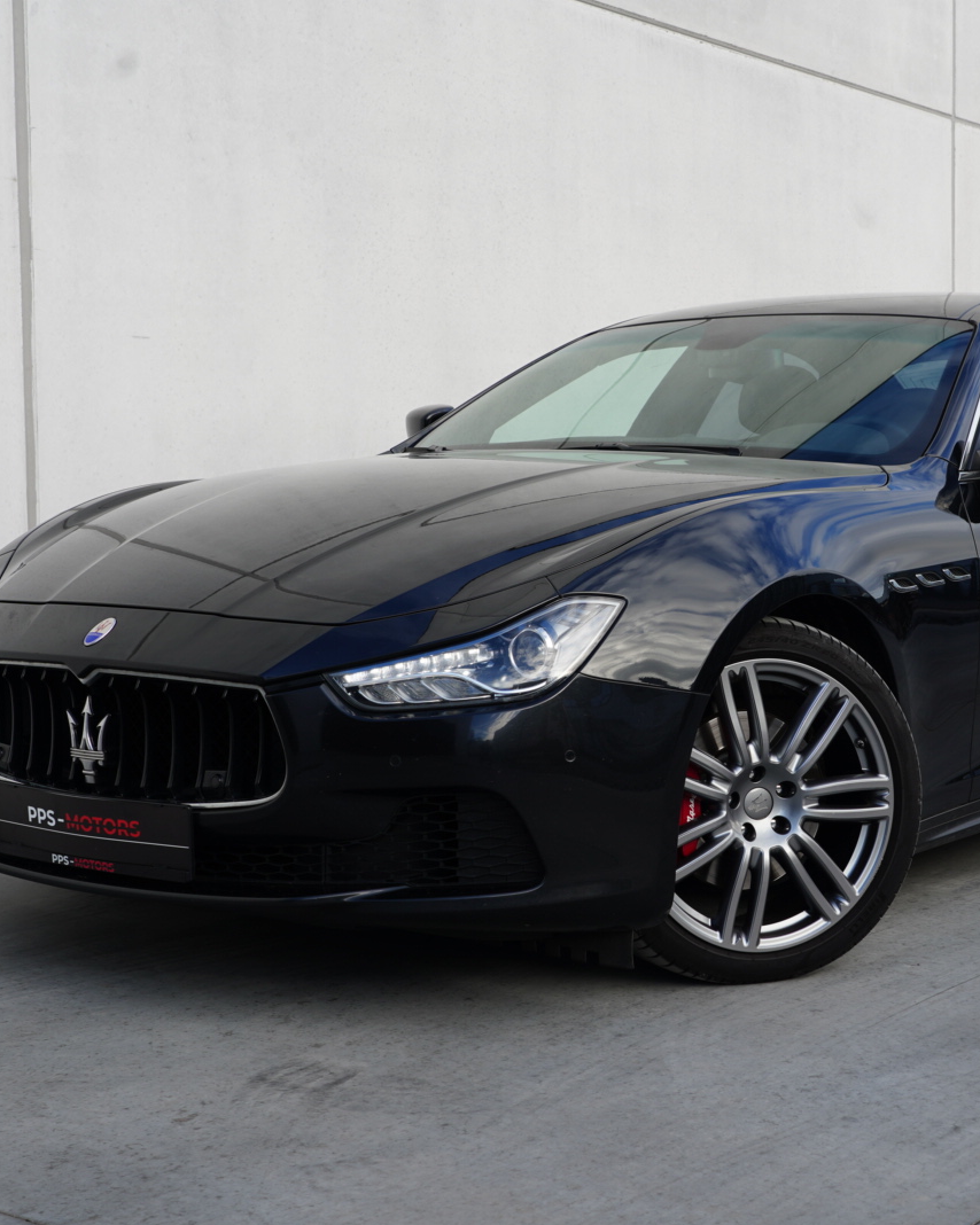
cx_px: 701
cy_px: 610
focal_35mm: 54
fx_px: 1958
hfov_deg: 27.8
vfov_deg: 34.8
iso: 100
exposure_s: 1/125
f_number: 7.1
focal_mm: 38
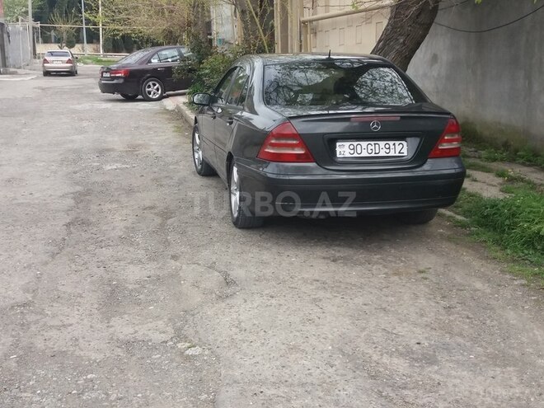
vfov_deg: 49.7
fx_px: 440
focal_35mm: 28
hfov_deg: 63.4
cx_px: 272
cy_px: 204
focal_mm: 3.7
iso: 64
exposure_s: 1/694
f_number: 1.9
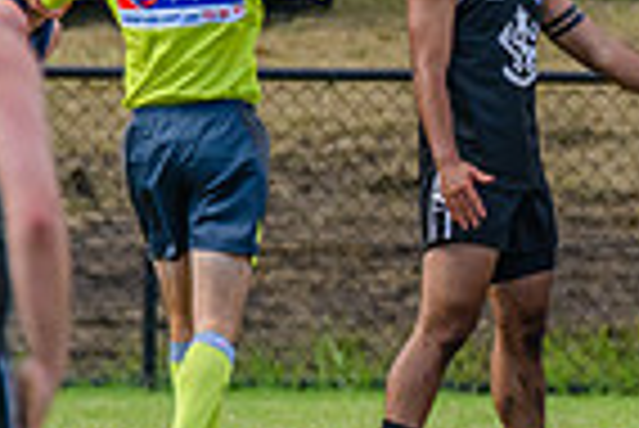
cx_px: 808
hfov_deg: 0.8
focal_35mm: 2641
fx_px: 46925
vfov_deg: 0.5
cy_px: 247
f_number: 6.3
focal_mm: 600
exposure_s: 1/2000
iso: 1800
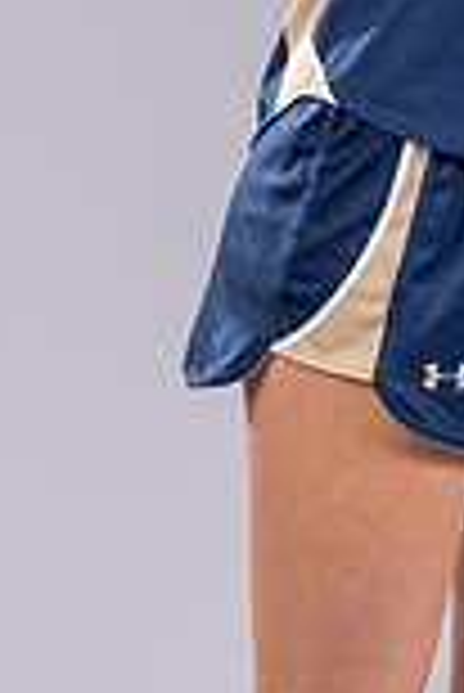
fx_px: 8082
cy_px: -335
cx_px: 627
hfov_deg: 3.3
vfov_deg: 4.9
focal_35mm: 419
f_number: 6.3
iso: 250
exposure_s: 1/200
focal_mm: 92
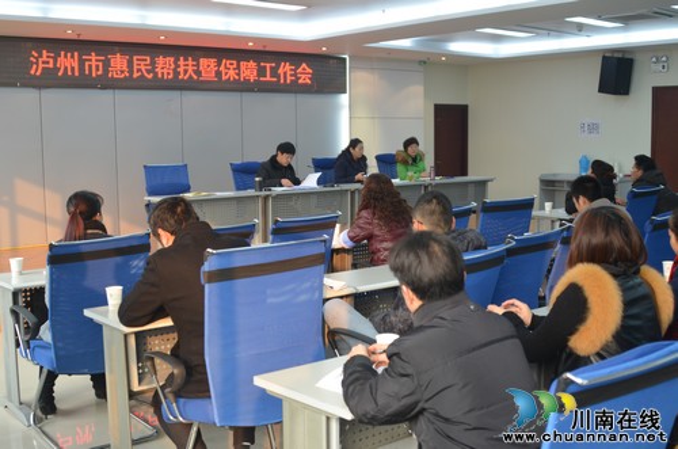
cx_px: 339
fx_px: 789
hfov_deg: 46.5
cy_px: 224
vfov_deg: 31.7
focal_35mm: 42
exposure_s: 1/60
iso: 500
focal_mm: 28
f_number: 4
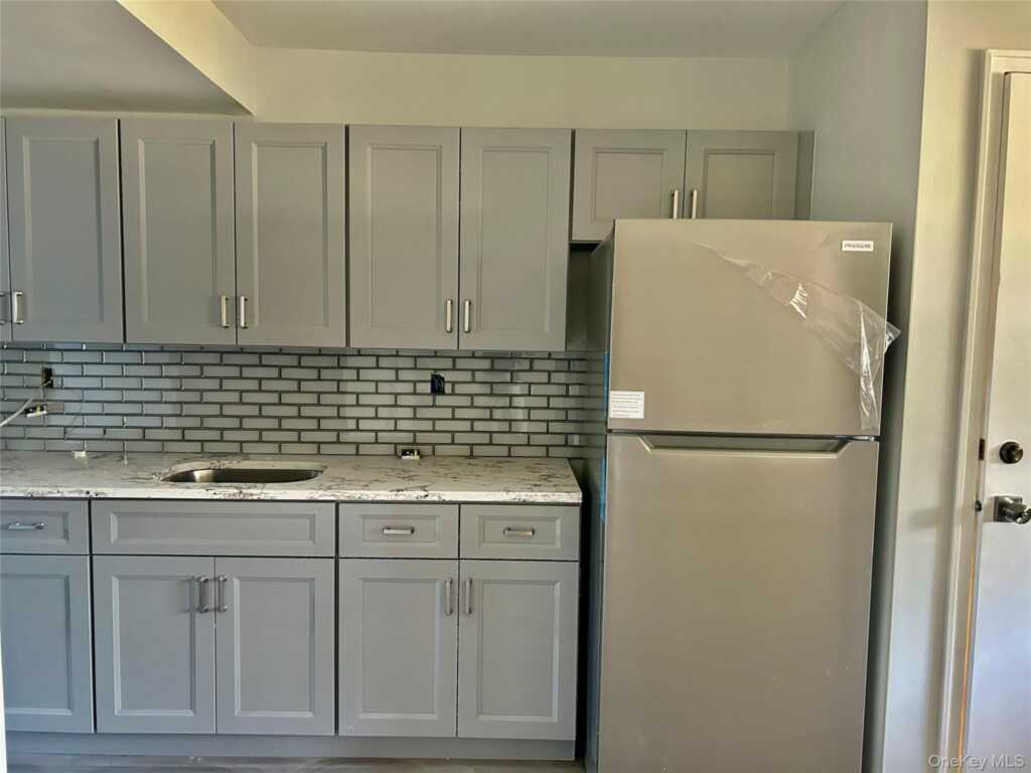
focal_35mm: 26
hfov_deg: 67.3
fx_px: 774
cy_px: 386
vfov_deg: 53.1
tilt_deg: -2.7
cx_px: 516
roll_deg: -1.0
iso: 500
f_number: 1.5
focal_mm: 5.7
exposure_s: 1/59
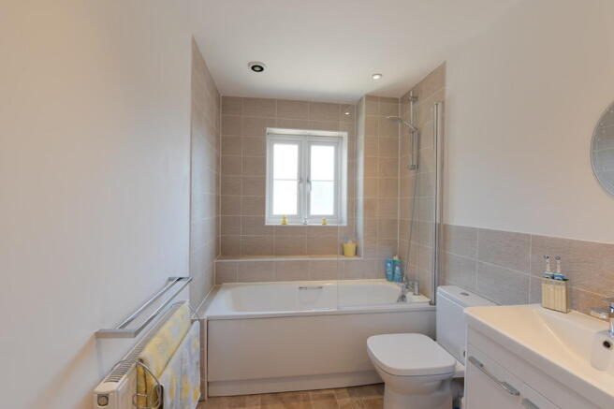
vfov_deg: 73.7
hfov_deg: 96.8
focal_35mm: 16
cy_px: 204
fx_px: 273
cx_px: 307
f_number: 10
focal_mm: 16
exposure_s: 1/6
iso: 320
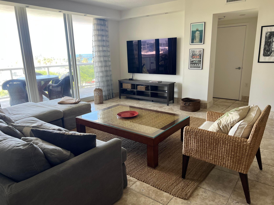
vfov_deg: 53.1
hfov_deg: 67.3
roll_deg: +1.8
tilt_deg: -14.1
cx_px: 137
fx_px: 206
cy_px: 102
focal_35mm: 26
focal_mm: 5.7
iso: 100
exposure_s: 1/121
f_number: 1.5
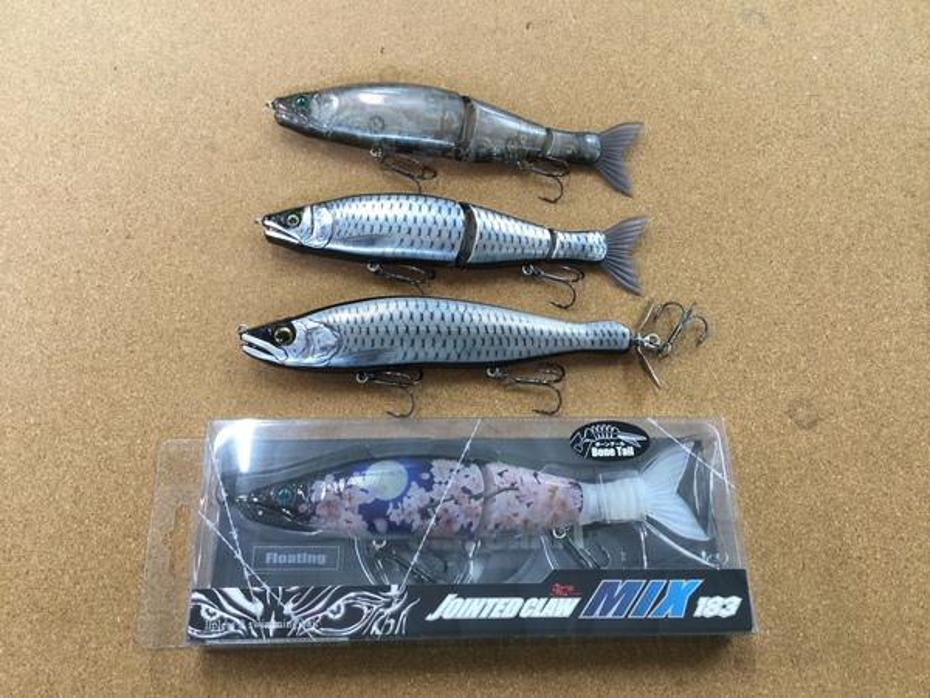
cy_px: 349
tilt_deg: -68.6
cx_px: 465
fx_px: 833
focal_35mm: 31
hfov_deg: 58.4
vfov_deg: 45.4
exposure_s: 1/30
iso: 64
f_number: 2.4
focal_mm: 3.3
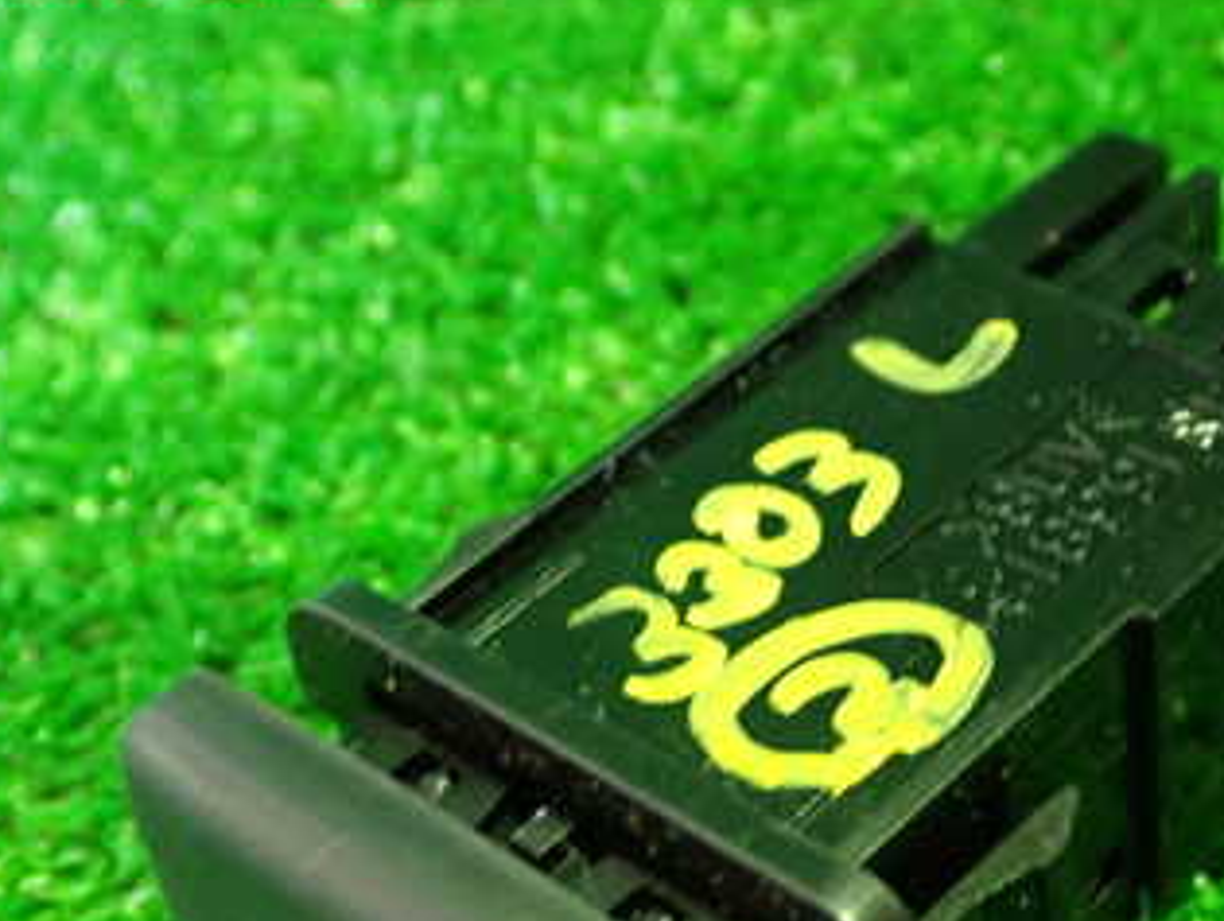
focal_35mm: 78
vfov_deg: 18.7
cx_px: 863
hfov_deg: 24.8
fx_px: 2761
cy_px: 789
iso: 800
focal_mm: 7.31
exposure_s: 1/13
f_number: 2.8
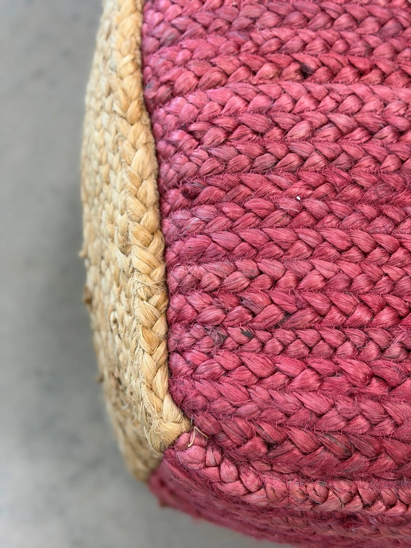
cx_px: 206
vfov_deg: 39.7
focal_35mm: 48
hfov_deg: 30.3
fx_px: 760
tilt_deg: -76.5
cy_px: 274
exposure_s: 1/50
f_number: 1.8
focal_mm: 6.8
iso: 160
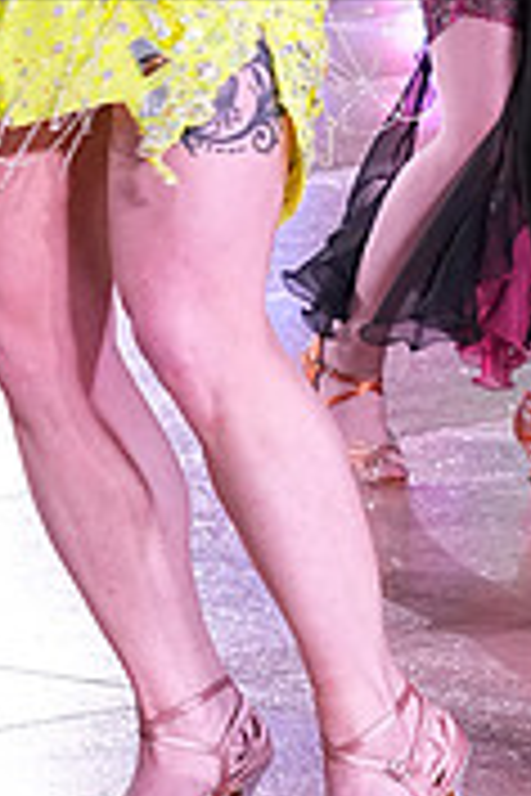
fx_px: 6593
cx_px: 272
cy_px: -148
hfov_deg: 4.6
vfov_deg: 6.9
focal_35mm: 298
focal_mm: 61
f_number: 5.6
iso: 2500
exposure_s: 1/320
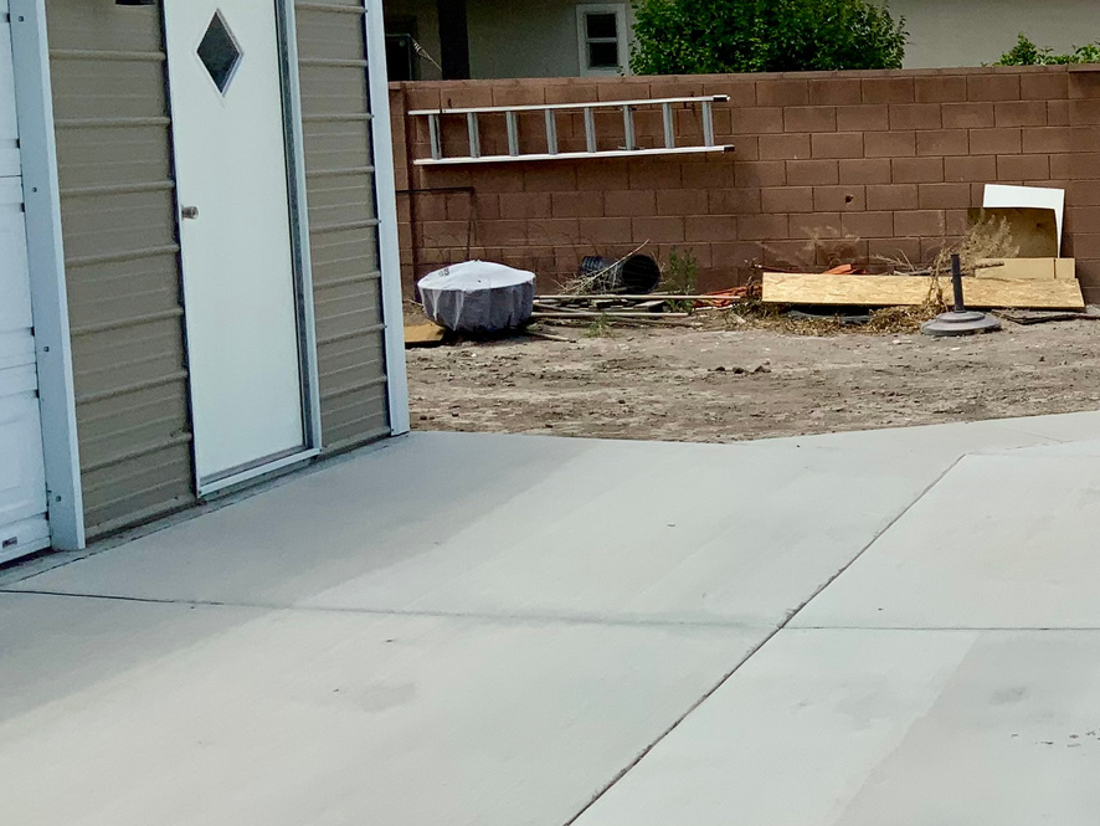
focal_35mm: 67
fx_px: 2130
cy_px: 291
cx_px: 1204
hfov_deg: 26.7
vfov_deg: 21.9
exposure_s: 1/2667
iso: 16
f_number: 1.8
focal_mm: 3
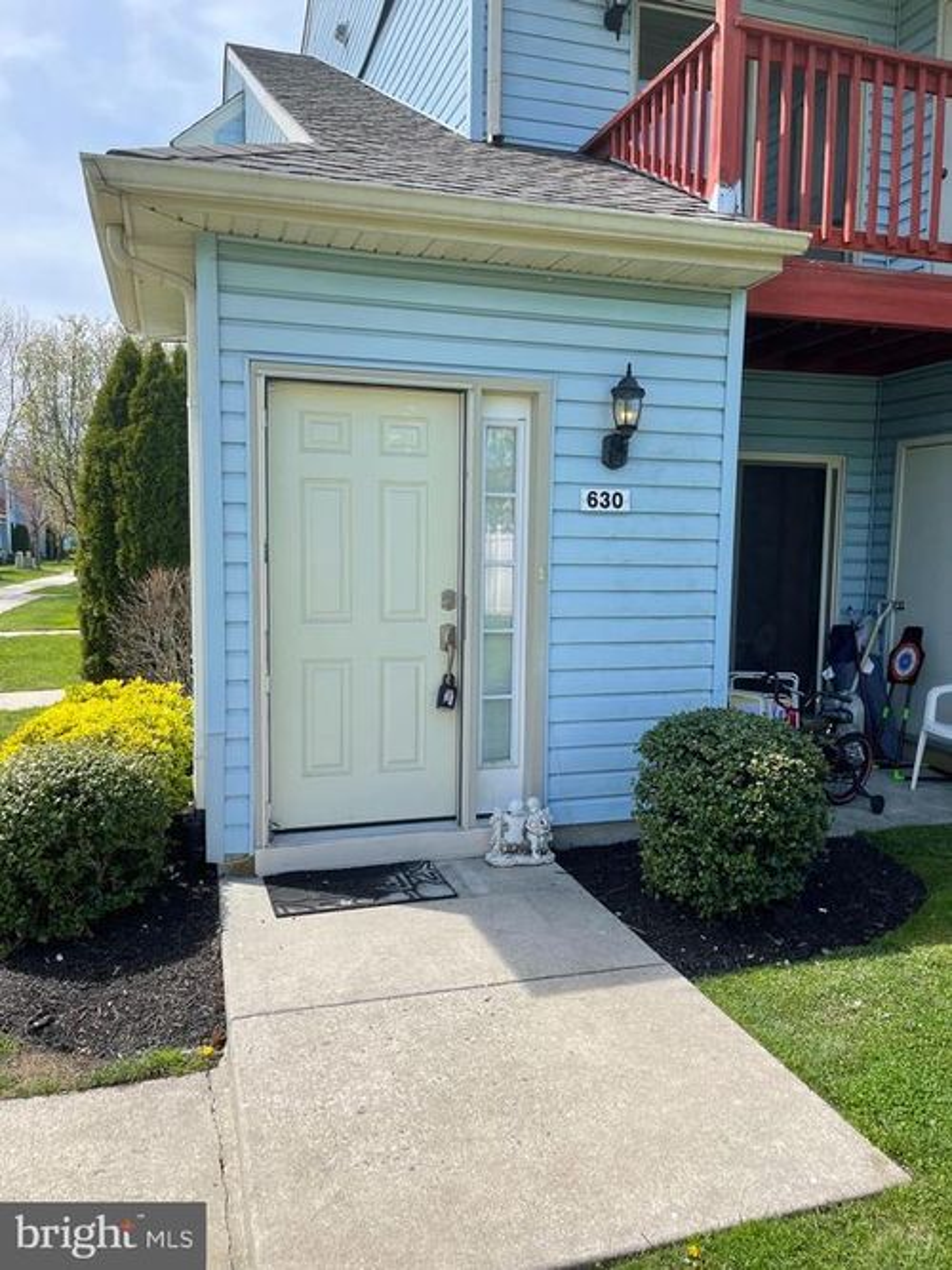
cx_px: 476
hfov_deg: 53.0
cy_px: 635
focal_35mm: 26
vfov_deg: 67.3
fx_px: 954
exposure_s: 1/1883
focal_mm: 5.1
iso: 32
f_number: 1.6
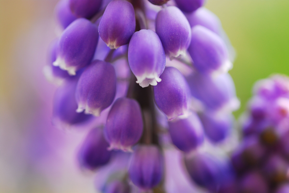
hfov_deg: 22.6
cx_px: 144
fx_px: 723
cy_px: 96
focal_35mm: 90
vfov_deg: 15.2
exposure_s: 1/80
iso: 200
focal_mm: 60
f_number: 5.6
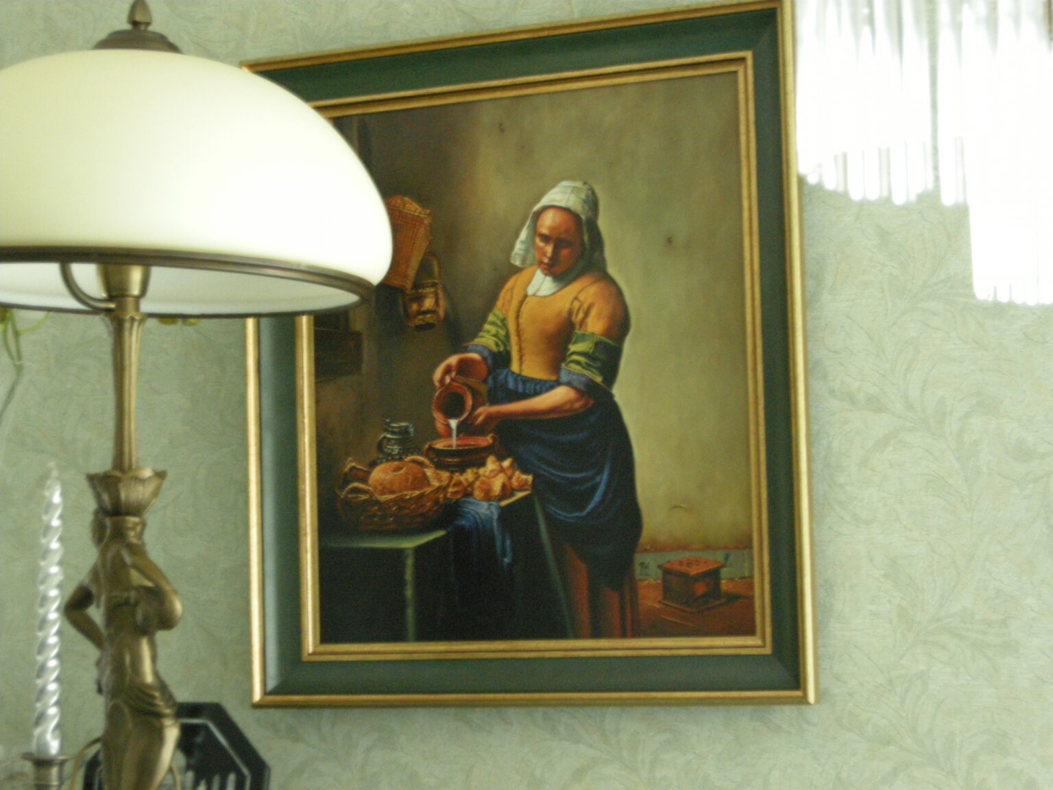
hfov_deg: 22.5
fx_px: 2646
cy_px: 395
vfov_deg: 17.0
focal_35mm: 87
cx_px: 526
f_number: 4.3
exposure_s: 1/2.9
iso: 400
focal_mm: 18.6
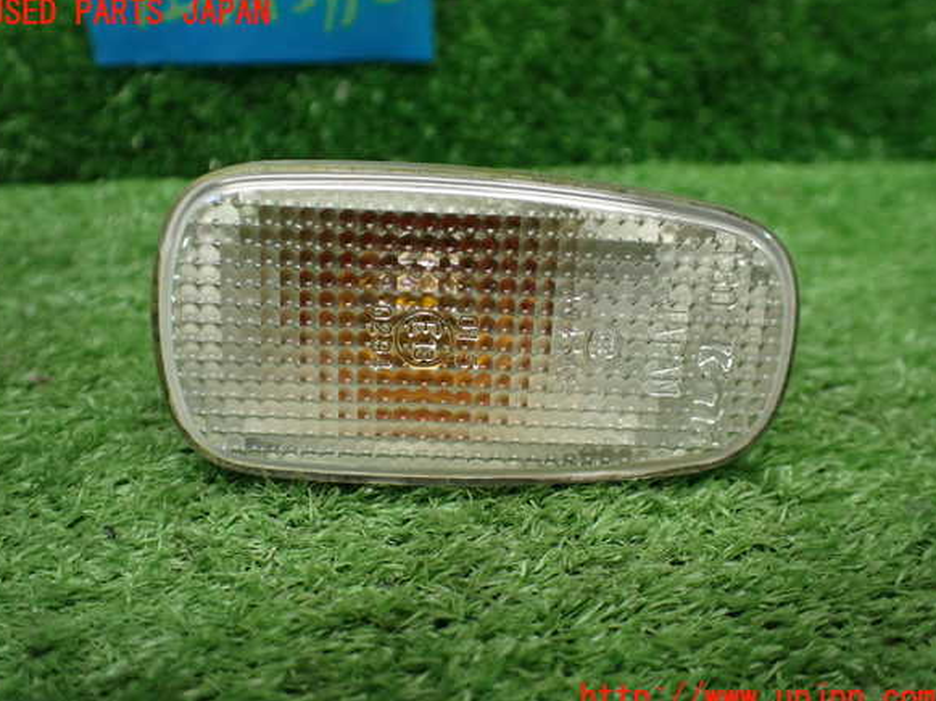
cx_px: 461
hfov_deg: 58.4
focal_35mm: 31
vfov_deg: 45.4
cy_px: 356
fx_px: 838
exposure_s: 1/125
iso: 500
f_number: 2.3
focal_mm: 5.4
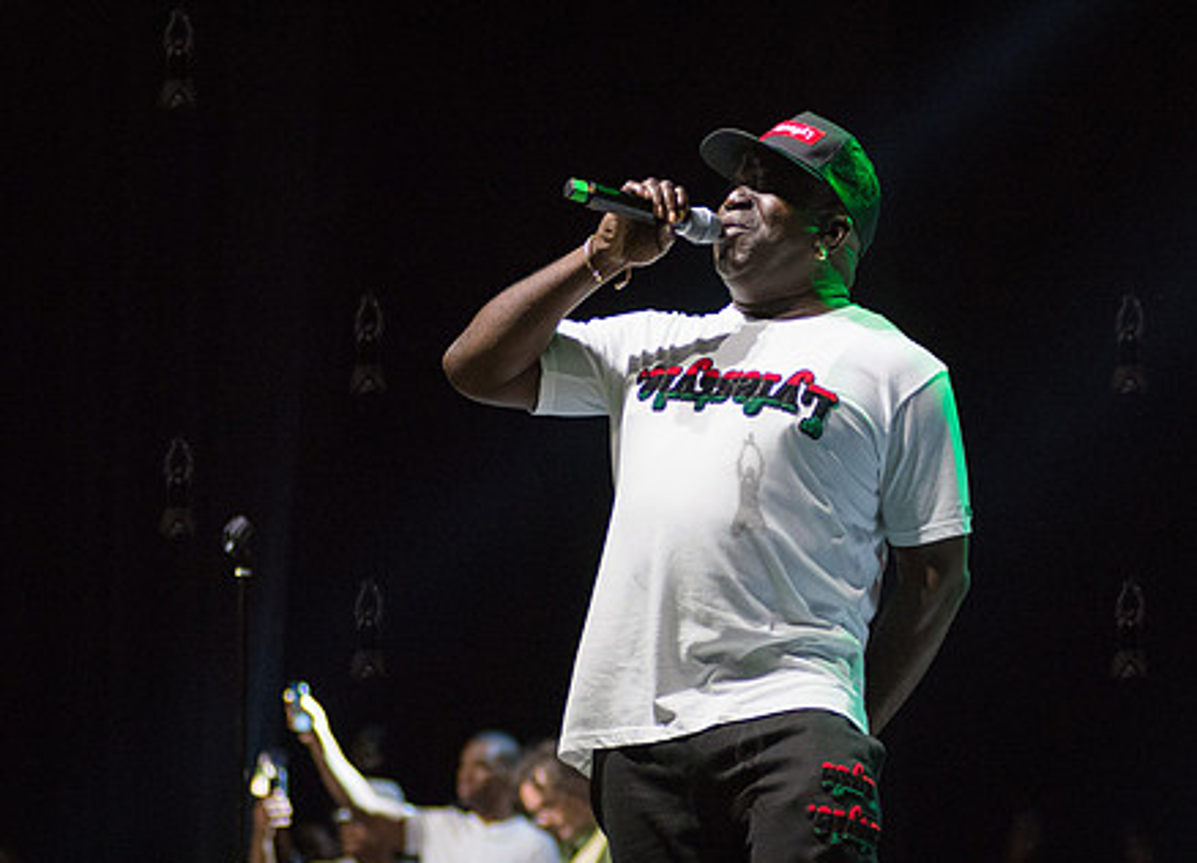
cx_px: 782
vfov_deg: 10.4
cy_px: 479
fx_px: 4742
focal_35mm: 139
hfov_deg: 14.4
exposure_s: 1/320
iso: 4000
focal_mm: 86
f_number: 2.8
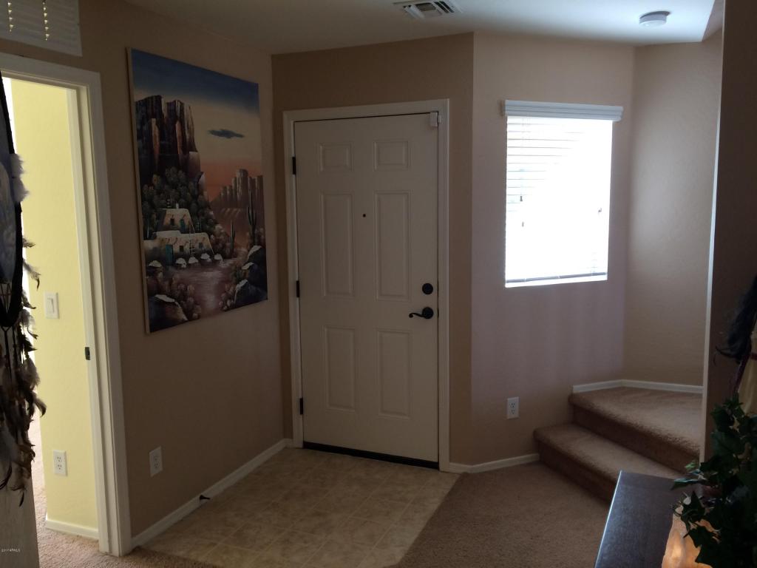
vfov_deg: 48.2
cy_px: 284
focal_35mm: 29
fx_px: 634
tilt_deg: -8.6
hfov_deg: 61.7
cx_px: 378
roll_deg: +1.4
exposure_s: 1/30
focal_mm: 4.15
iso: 32
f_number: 2.2
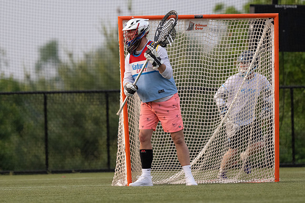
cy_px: 65
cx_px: 116
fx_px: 6586
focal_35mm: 777
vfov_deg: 1.8
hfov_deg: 2.7
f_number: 5.6
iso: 1600
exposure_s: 1/1000
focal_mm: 500
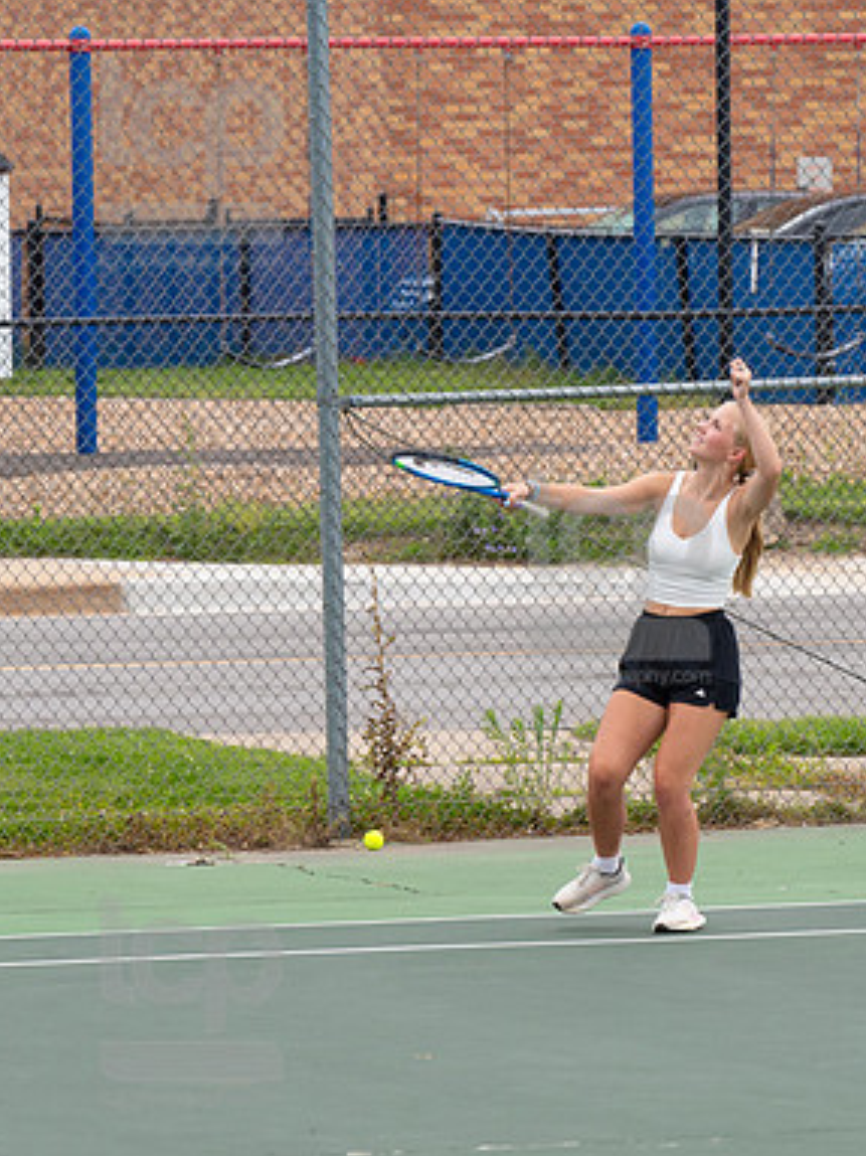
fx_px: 9812
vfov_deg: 6.7
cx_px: 619
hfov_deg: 5.1
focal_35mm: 294
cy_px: 580
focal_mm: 135
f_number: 5.6
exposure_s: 1/1250
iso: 400
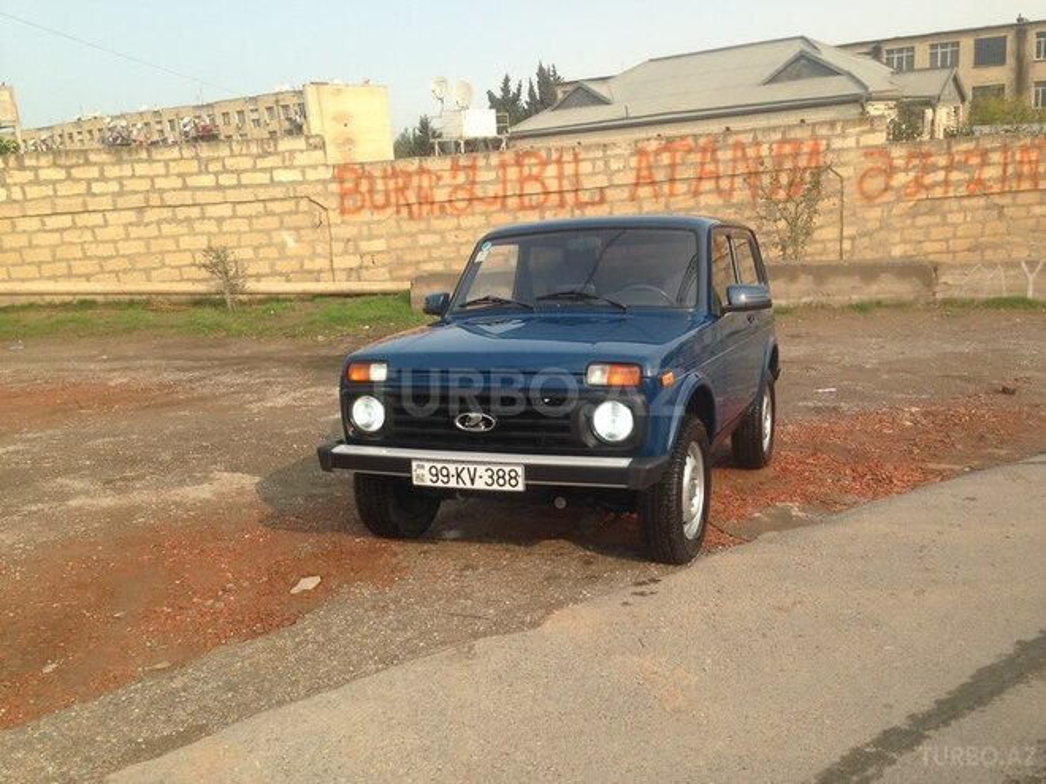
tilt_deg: -14.2
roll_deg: +1.6
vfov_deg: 42.9
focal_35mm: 33
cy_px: 392
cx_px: 523
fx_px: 997
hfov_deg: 55.4
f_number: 2.4
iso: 50
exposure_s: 1/797
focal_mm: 4.12
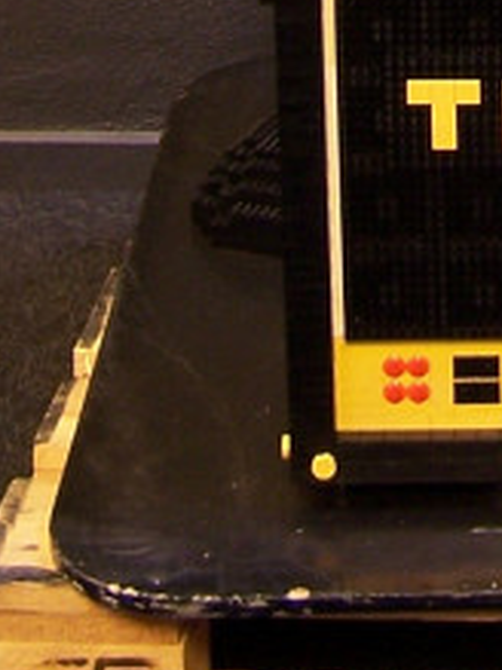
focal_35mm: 178
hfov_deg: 8.2
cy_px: -826
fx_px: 3445
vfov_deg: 10.0
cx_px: 747
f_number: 2.8
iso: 80
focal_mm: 6.3
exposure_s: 1/2
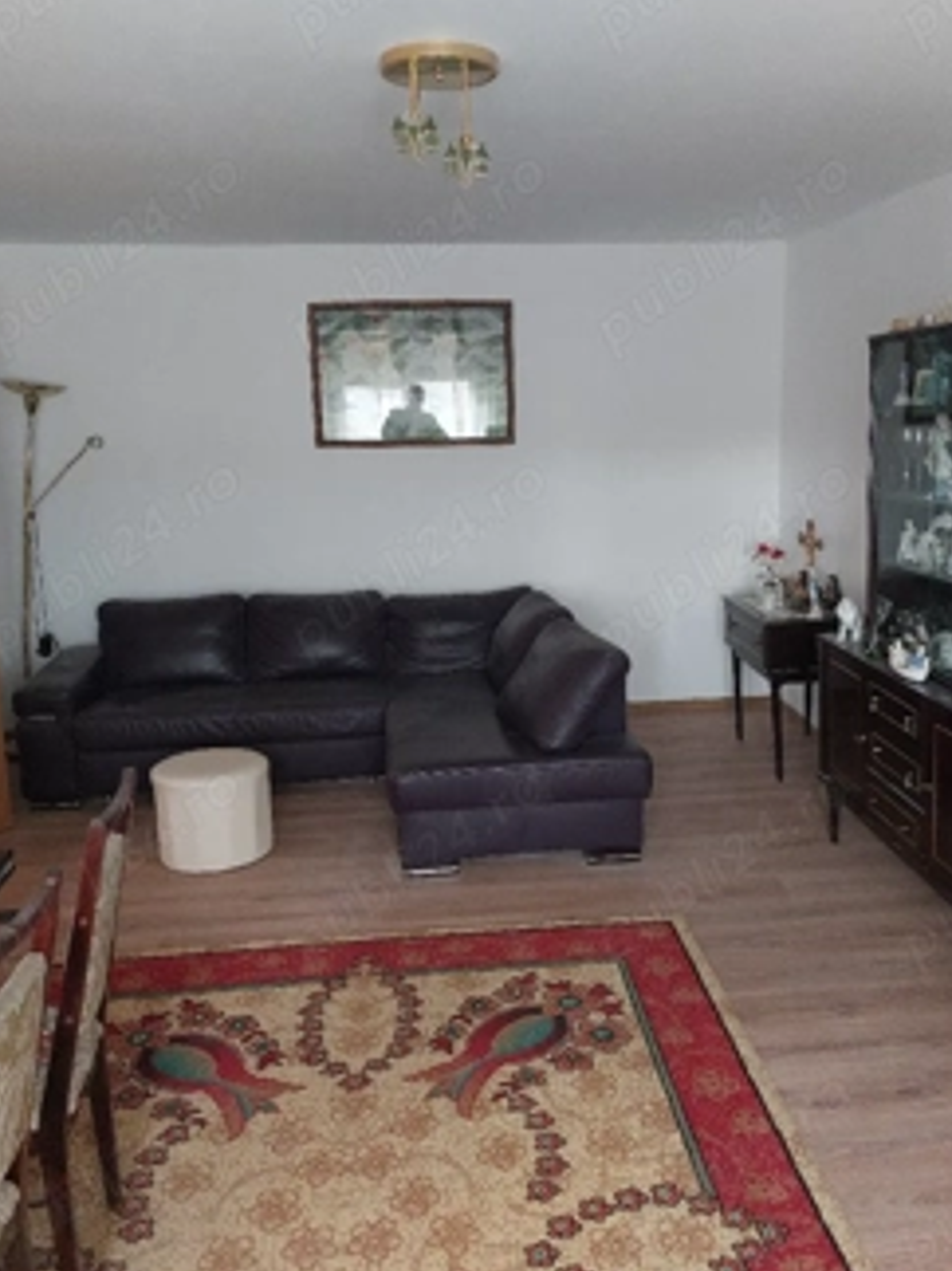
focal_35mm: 31
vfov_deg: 58.3
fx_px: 1137
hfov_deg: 45.4
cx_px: 496
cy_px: 606
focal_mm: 5.23
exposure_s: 1/50
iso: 400
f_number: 1.8
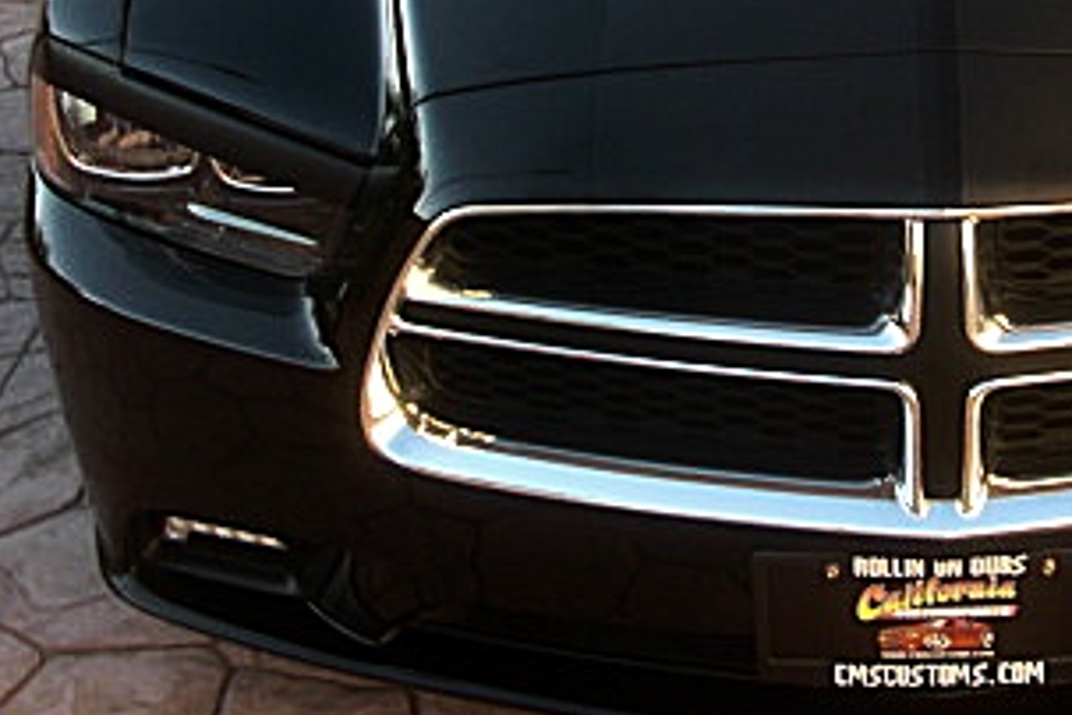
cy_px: 57
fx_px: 2352
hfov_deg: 25.0
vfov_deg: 17.0
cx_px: 923
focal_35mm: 79
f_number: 2.8
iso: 50
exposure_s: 1/80
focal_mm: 6.3
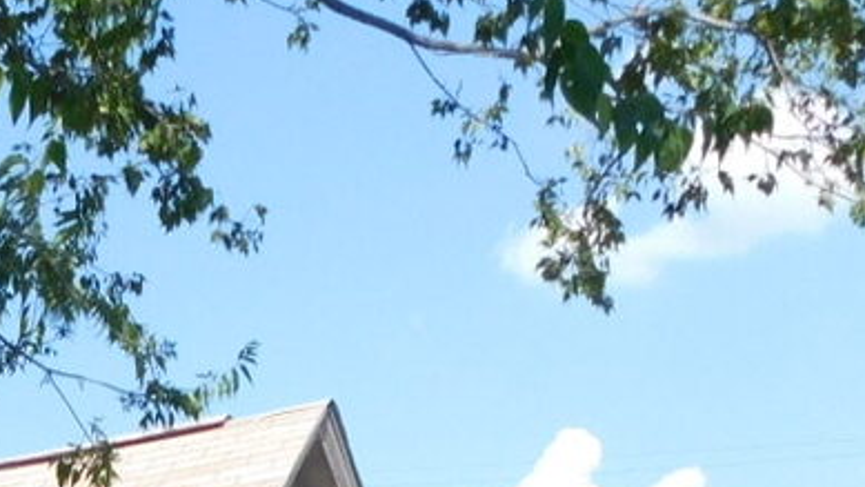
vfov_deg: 9.4
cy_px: 974
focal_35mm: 121
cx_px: -142
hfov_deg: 17.0
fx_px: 2776
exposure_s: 1/800
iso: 125
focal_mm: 5.3
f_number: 3.2
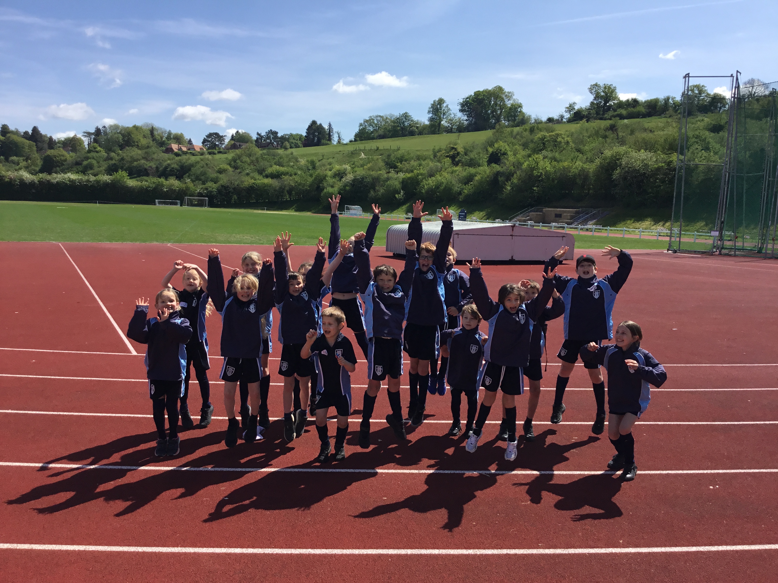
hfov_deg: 58.4
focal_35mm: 31
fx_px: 697
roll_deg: -0.7
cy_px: 292
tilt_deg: -8.5
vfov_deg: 45.4
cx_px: 389
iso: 25
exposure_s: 1/1253
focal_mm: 3.3
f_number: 2.4
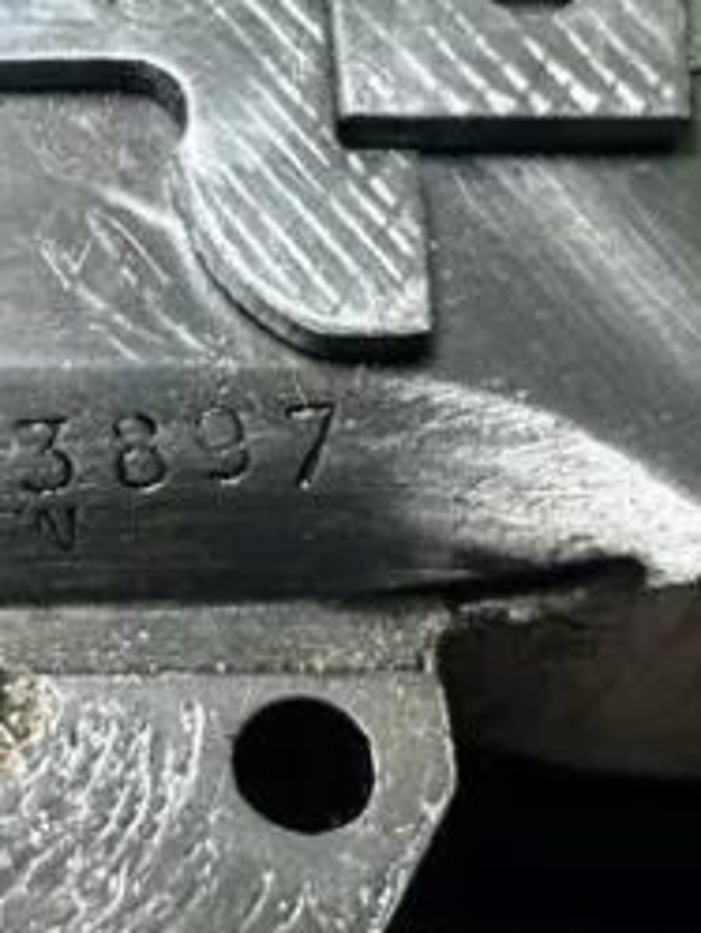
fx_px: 4505
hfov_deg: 8.8
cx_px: -75
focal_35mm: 167
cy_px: 240
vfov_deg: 11.8
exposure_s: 1/60
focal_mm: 5.96
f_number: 1.6
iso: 125
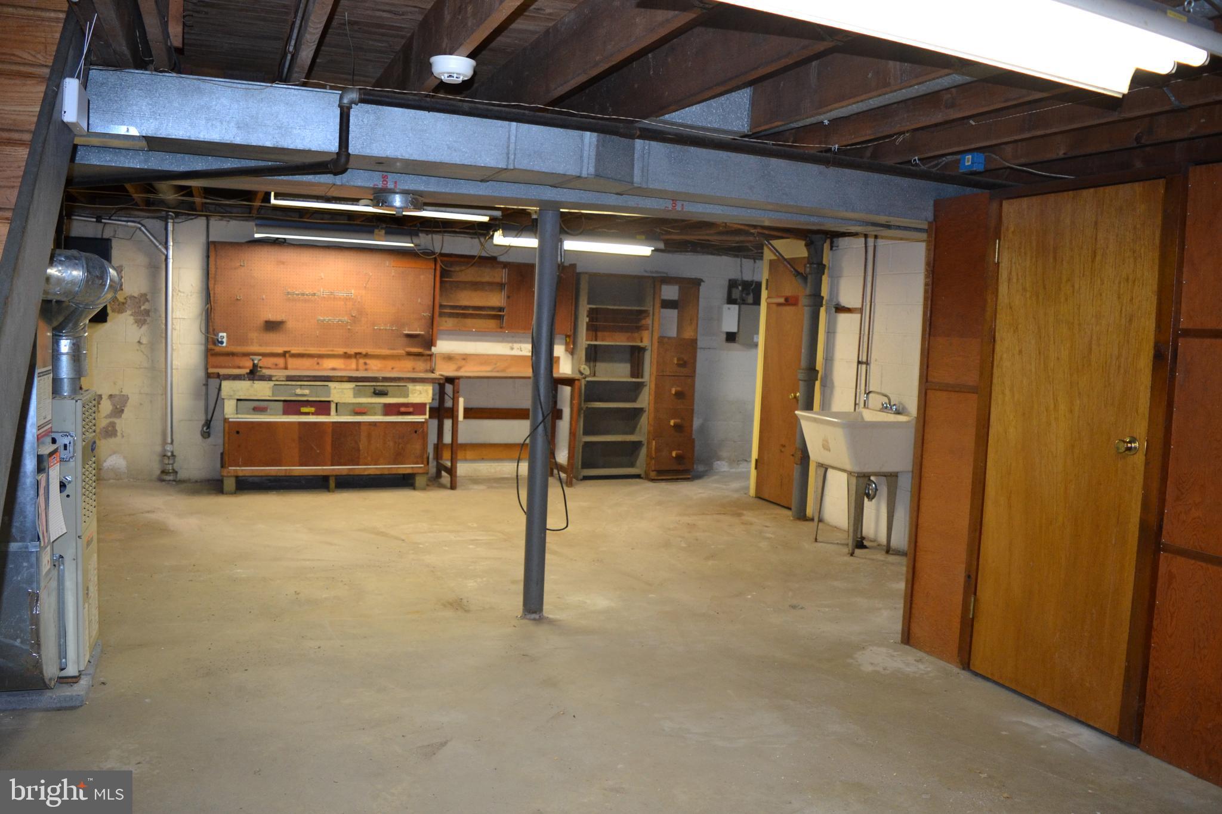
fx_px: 916
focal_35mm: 27
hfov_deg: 67.4
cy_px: 407
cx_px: 611
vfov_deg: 47.9
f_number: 3.5
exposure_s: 1/60
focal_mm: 18
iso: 1100
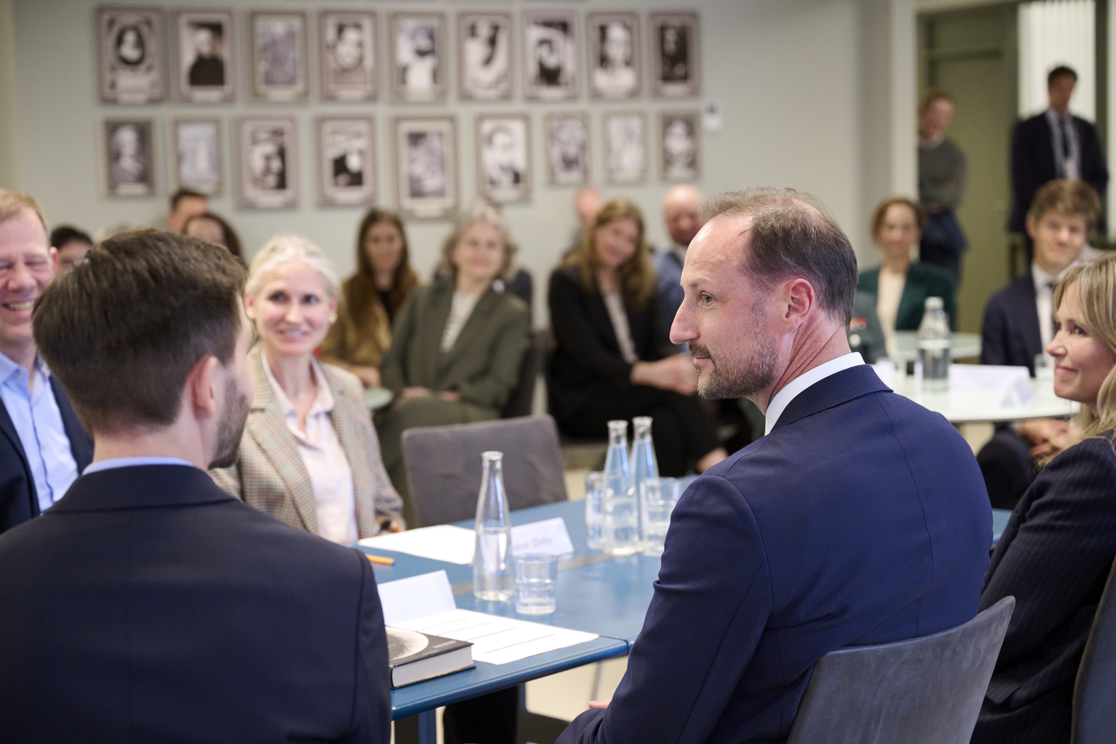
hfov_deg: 30.1
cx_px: 558
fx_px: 2077
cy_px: 372
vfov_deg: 20.3
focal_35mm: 67
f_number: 3.5
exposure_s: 1/250
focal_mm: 67
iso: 3200
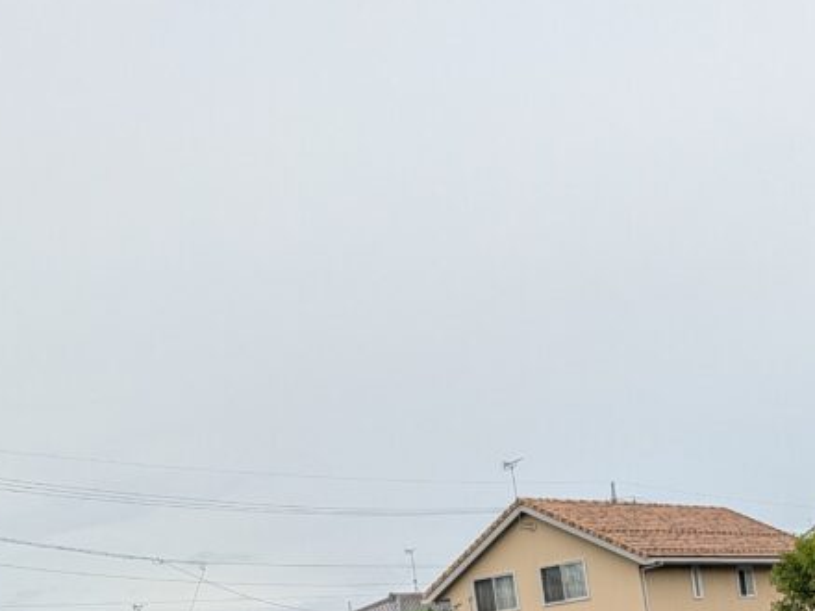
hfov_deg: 26.4
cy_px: 881
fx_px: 1648
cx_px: 802
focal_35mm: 70
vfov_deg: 18.8
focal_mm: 6.9
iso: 19
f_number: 1.68
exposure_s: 1/255
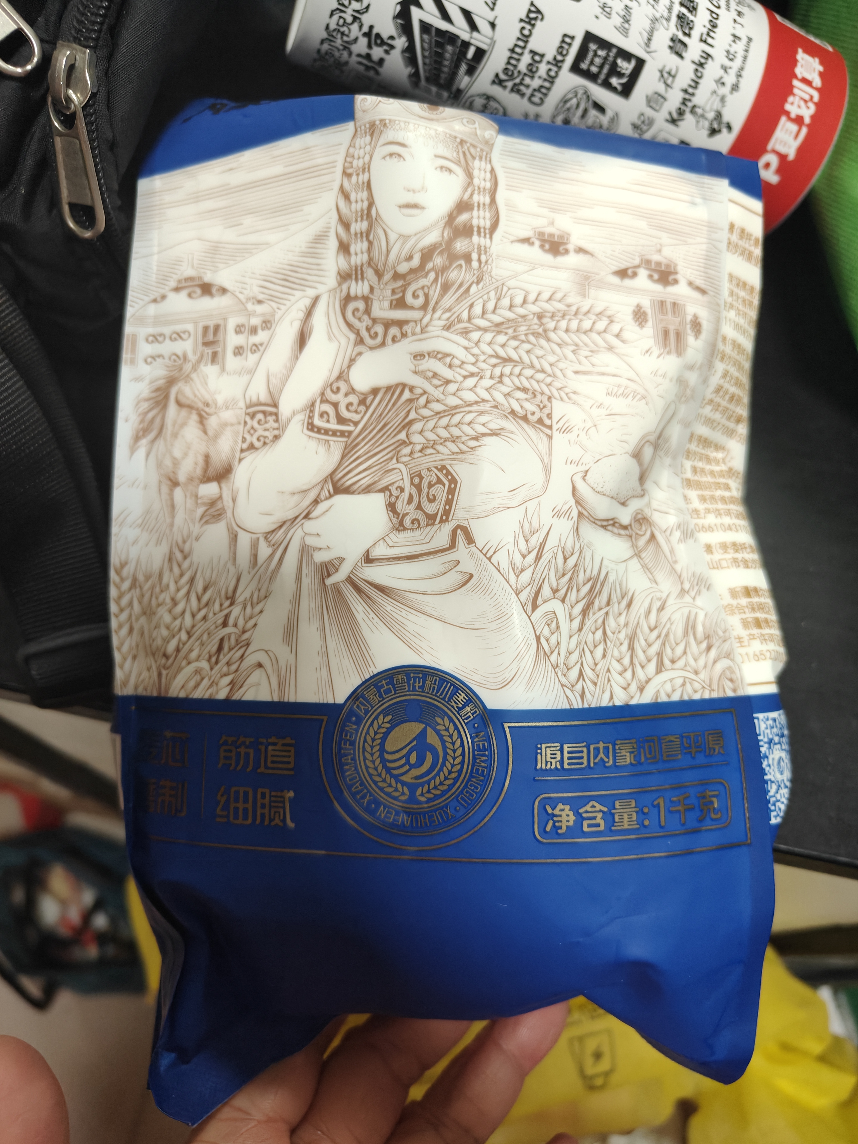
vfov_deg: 71.6
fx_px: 793
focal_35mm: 24
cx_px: 429
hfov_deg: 56.8
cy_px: 572
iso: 400
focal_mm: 5.59
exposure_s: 1/50
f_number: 1.8
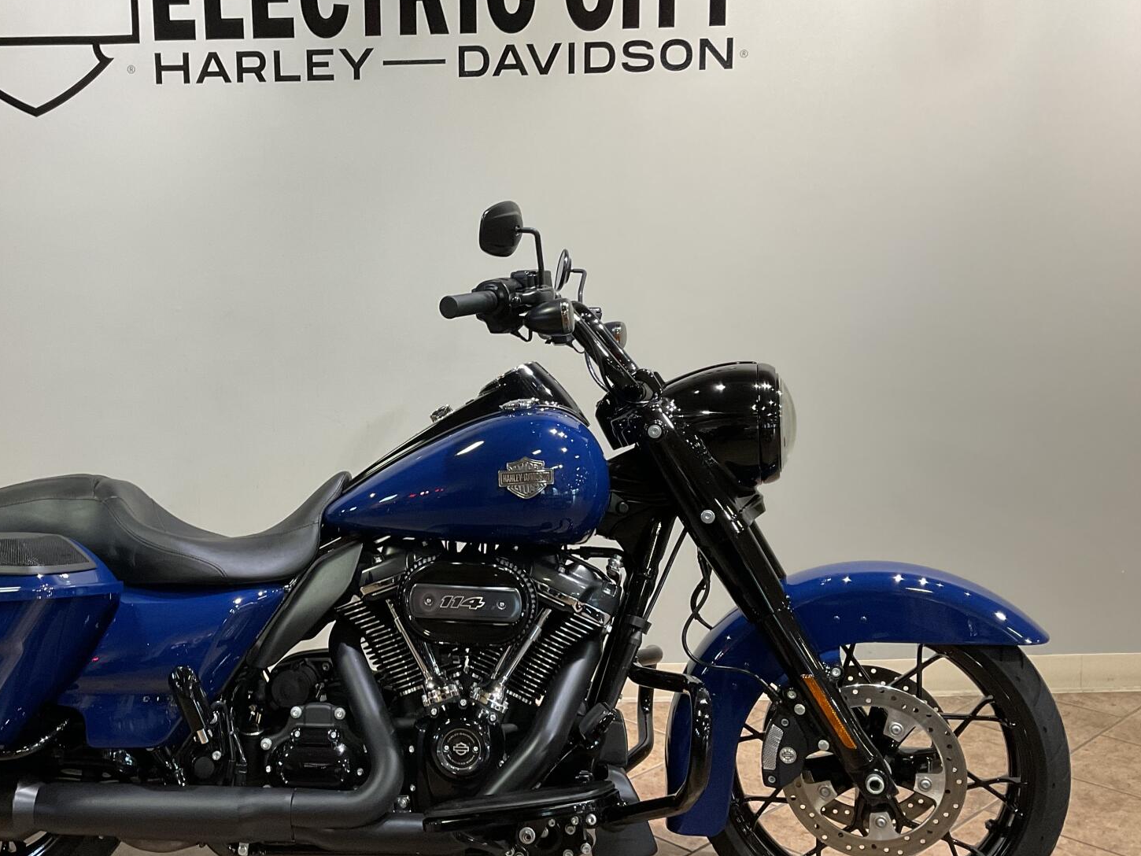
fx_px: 1319
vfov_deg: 36.0
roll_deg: +0.6
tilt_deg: -8.9
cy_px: 415
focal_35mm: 40
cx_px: 366
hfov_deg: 46.0
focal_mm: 3
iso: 64
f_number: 1.8
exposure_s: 1/60
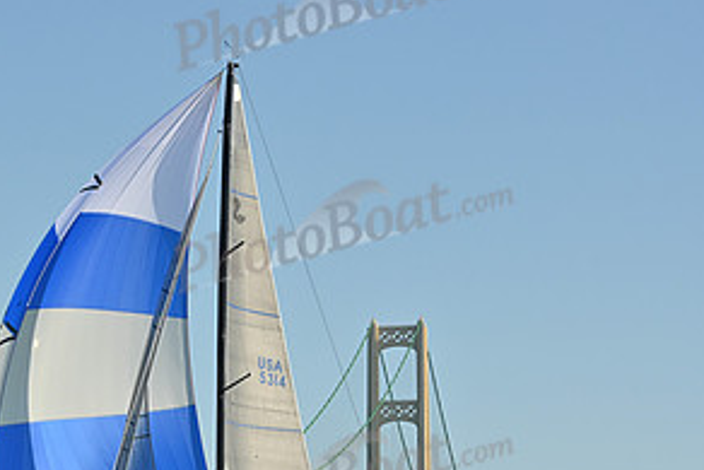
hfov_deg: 12.5
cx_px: 51
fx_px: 3189
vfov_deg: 8.4
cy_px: 389
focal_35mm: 163
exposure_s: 1/1600
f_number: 9
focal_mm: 82
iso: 320
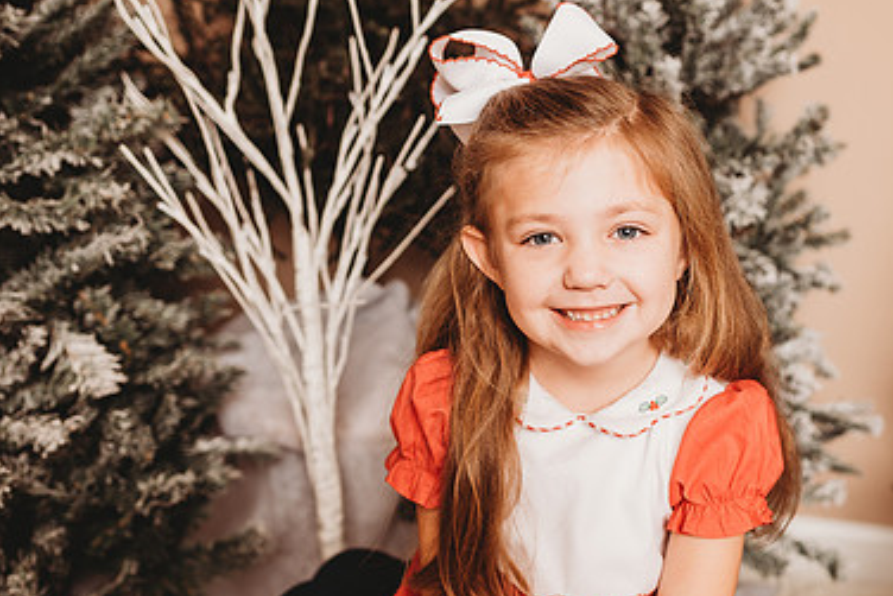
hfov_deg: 51.2
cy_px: 312
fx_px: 918
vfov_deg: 36.0
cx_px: 572
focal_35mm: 37
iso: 100
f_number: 2.8
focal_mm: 24
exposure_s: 1/160
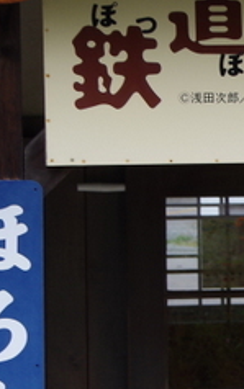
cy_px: 288
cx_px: 596
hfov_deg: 6.7
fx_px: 1955
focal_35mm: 184
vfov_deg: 11.4
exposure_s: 1/60
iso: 200
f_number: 6.3
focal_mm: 28
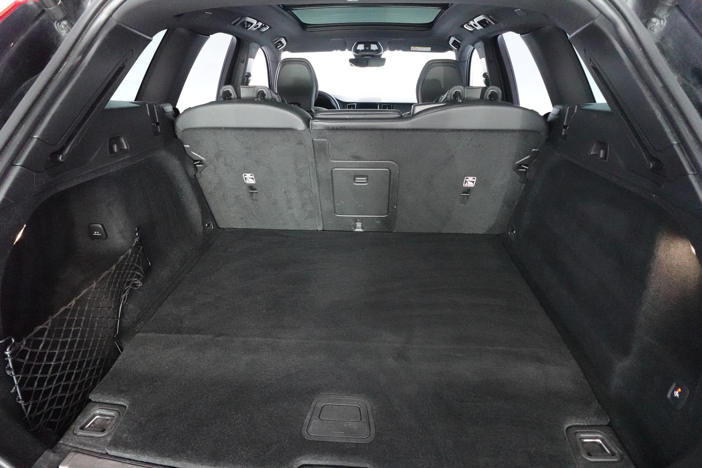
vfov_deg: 61.9
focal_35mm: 20
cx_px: 351
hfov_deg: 84.0
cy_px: 234
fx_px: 390
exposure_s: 1/80
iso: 5000
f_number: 2
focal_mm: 7.6
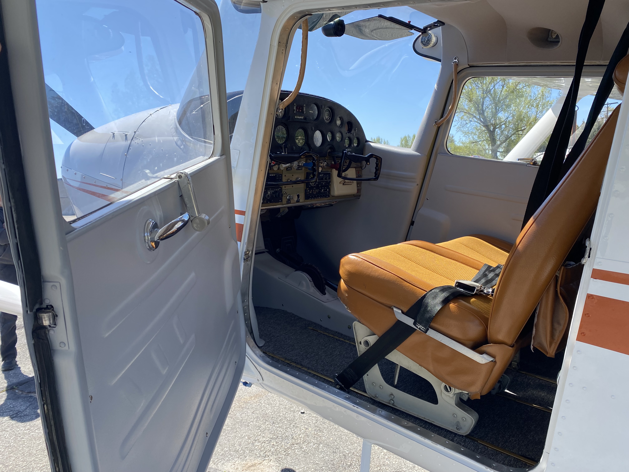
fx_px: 472
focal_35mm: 26
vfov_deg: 53.1
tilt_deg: -7.2
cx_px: 314
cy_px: 236
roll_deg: +3.7
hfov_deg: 67.3
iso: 32
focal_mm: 4.25
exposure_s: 1/571
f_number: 1.8
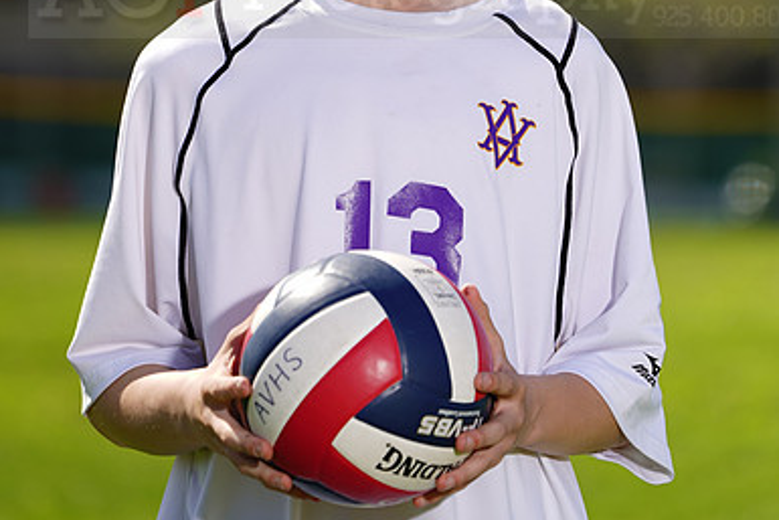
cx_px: 390
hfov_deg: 4.1
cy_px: -26
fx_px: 10866
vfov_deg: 2.7
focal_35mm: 502
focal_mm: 333
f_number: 7.1
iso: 64
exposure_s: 1/200
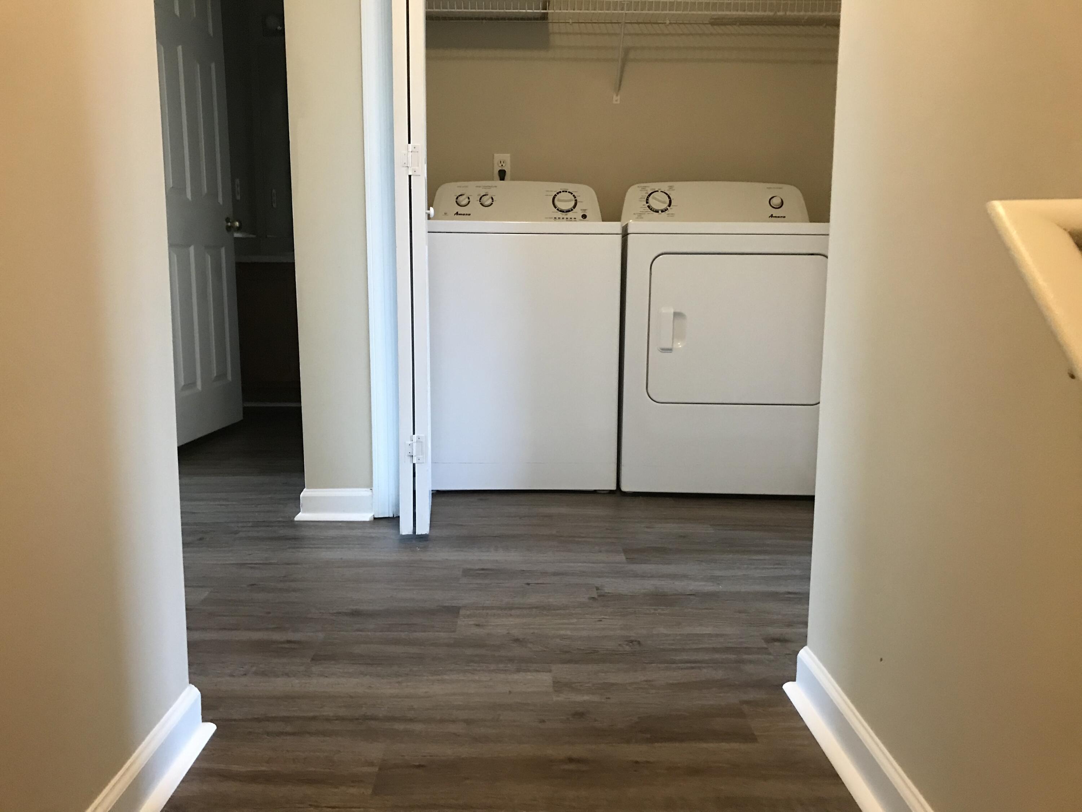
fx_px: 875
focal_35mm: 28
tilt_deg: -8.4
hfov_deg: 63.4
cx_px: 541
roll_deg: +0.7
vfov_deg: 49.7
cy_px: 406
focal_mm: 3.99
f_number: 1.8
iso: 100
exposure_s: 1/11
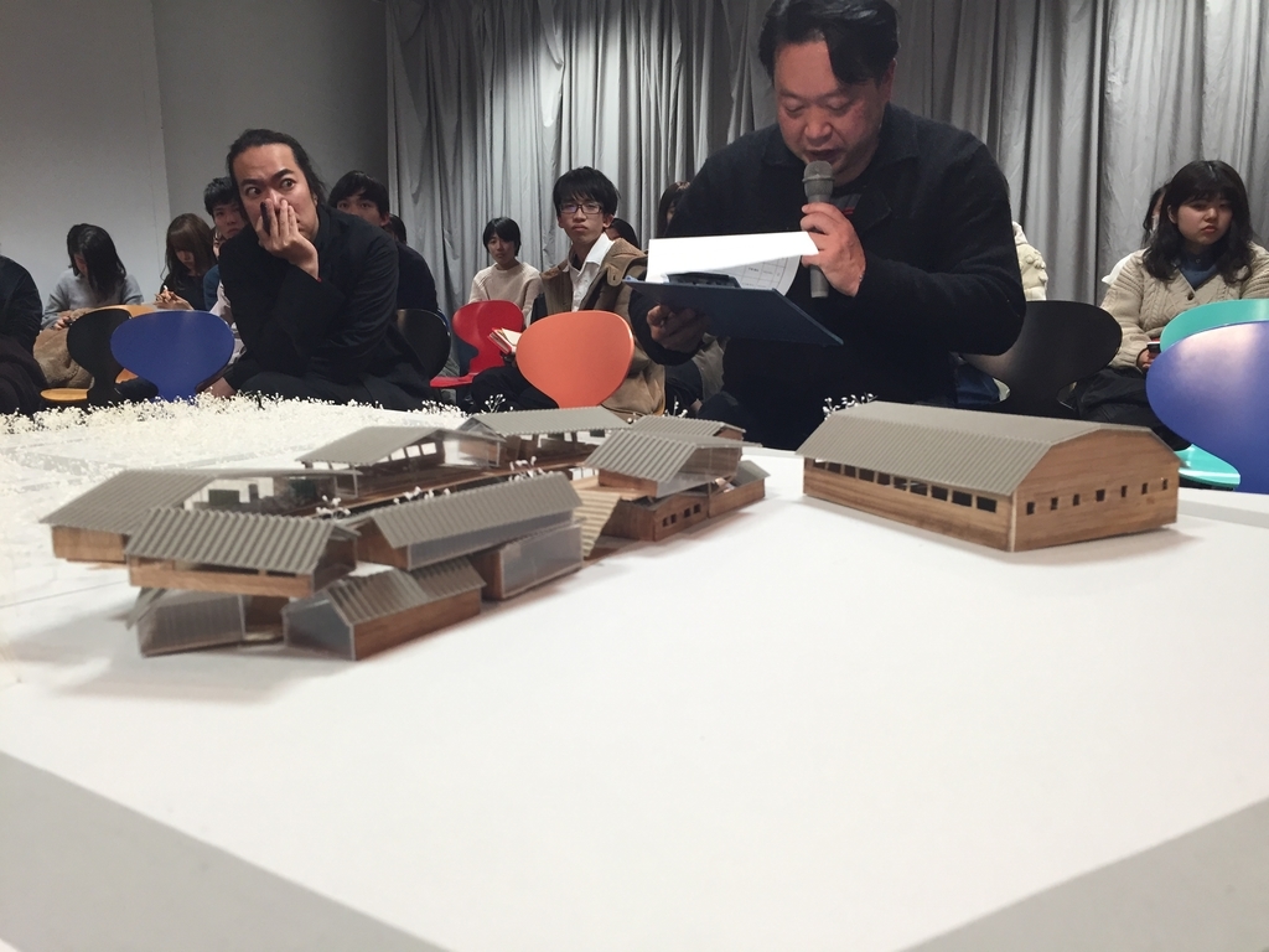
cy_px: 476
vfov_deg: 48.2
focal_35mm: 29
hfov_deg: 61.7
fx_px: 1063
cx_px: 634
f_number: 2.2
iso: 50
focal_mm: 4.15
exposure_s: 1/30
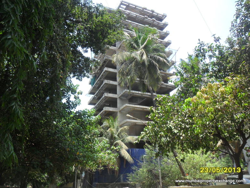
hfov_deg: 65.3
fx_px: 195
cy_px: 94
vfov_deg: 51.4
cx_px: 125
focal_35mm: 27
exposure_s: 1/350
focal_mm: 4.9
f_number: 3.5
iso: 100
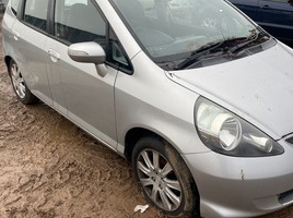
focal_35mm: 34
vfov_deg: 41.6
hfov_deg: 53.8
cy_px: 99
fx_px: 287
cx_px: 167
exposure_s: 1/413
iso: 32
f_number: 1.6
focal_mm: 4.2
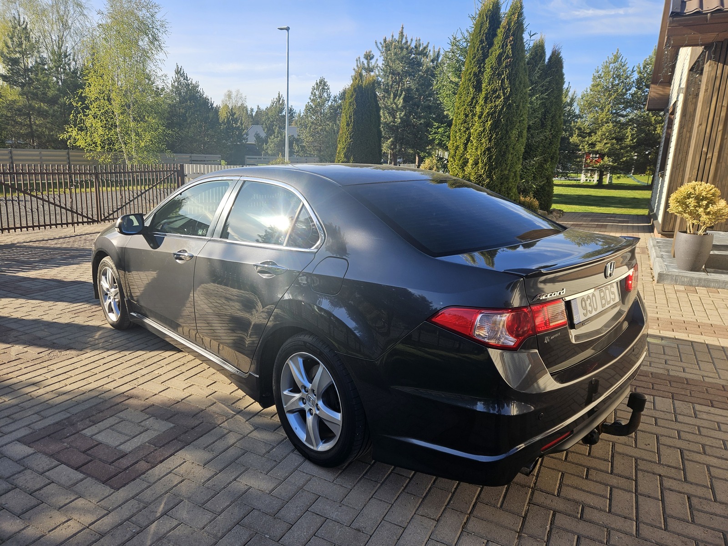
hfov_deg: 73.9
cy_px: 273
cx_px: 364
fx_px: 484
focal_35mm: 23
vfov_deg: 58.9
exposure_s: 1/756
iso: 25
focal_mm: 5.4
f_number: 1.8
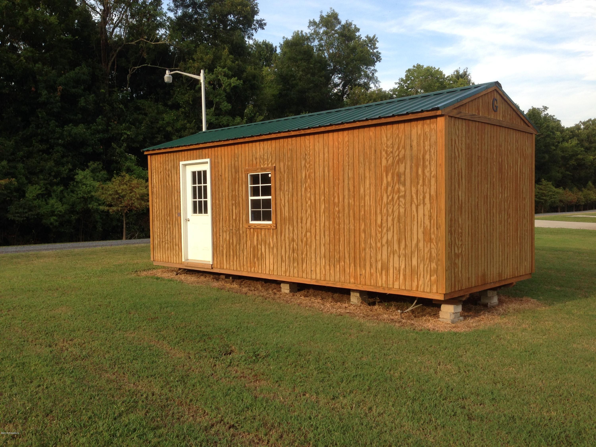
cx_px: 298
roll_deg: +0.0
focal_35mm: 33
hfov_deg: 55.4
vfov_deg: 42.9
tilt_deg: -0.3
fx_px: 568
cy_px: 224
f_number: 2.4
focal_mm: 4.12
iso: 50
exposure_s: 1/379
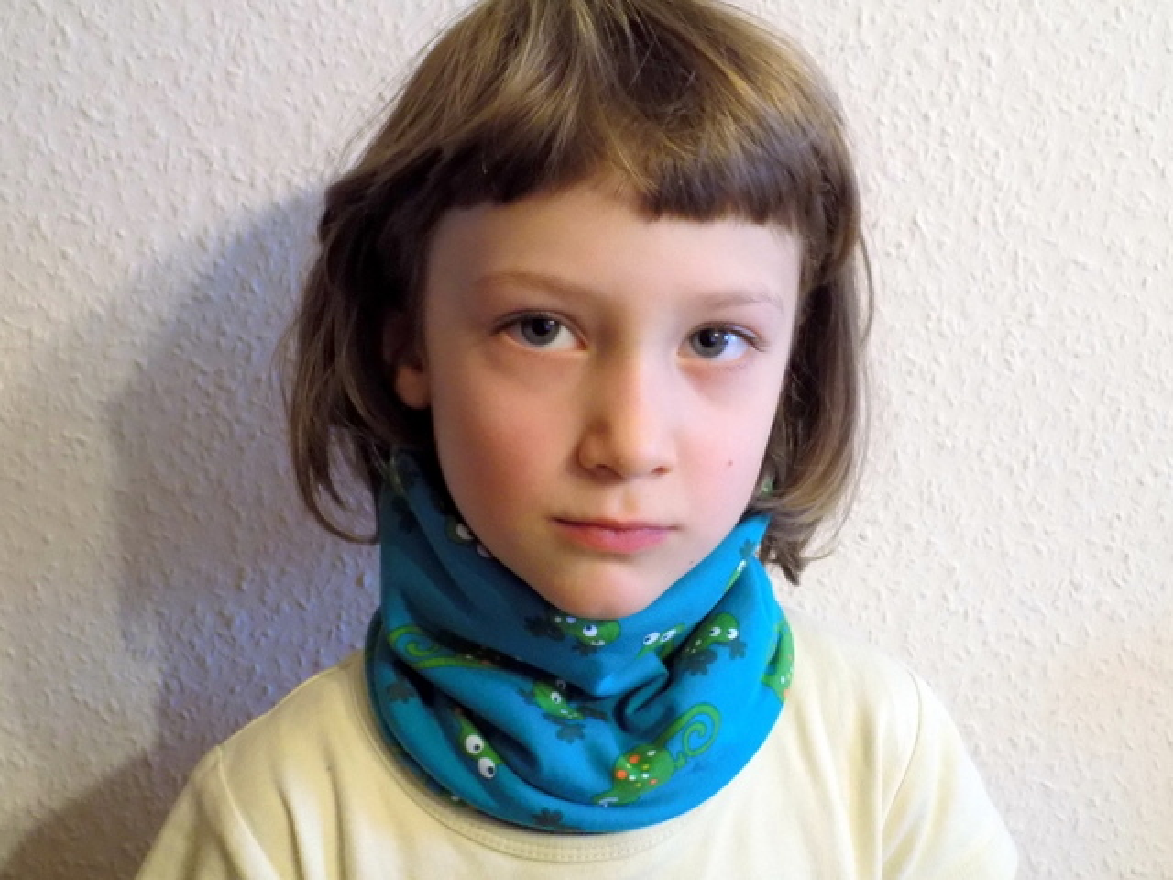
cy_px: 440
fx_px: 1389
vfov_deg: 35.1
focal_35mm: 41
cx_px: 586
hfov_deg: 45.8
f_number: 3.6
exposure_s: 1/15
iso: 400
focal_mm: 7.3
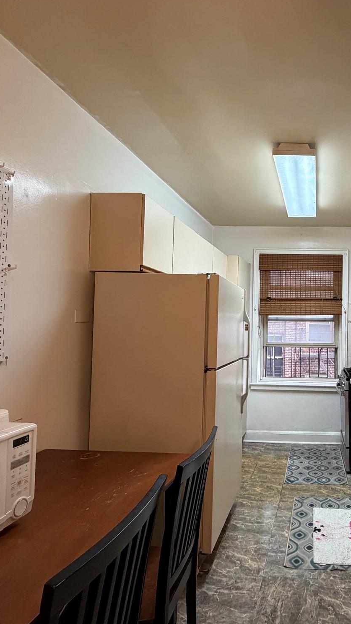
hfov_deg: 48.3
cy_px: 318
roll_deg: -1.4
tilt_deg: +2.1
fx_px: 347
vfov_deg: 83.8
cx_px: 313
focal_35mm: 21
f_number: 2.2
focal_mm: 2.22
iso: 320
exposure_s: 1/60
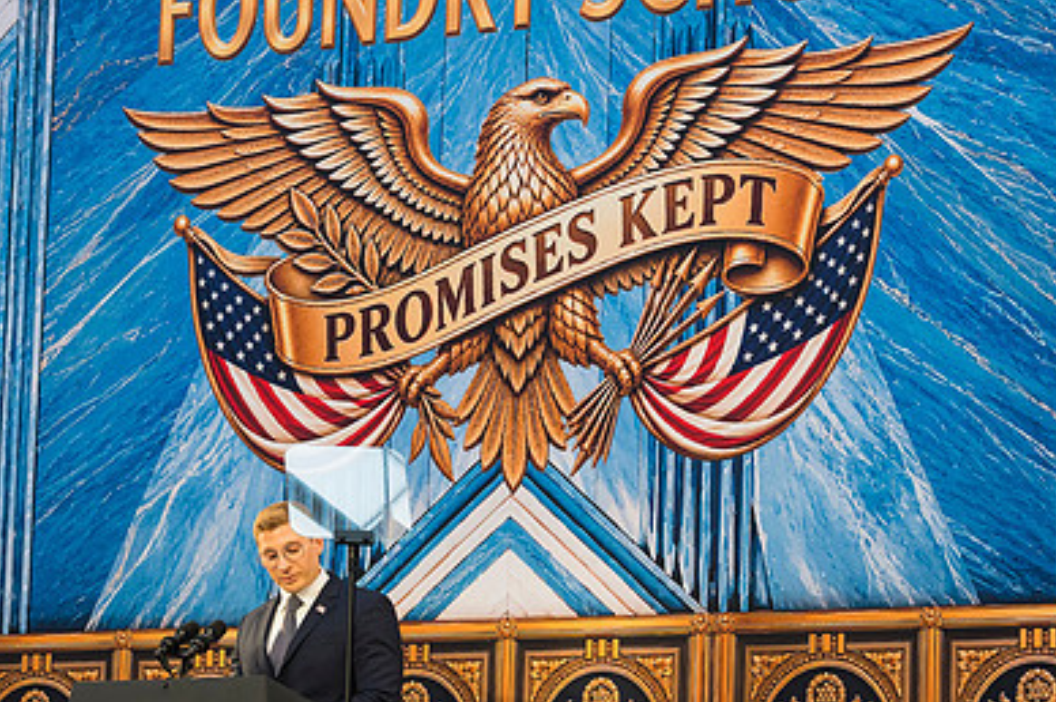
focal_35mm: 139
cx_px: 621
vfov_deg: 9.8
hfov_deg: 14.8
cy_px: 408
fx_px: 4074
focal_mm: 62
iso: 720
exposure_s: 1/160
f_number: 4
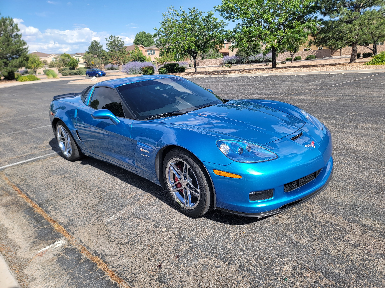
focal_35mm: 24
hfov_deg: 71.6
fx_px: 267
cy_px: 144
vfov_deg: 56.8
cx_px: 192
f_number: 1.8
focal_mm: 6.7
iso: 16
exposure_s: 1/551
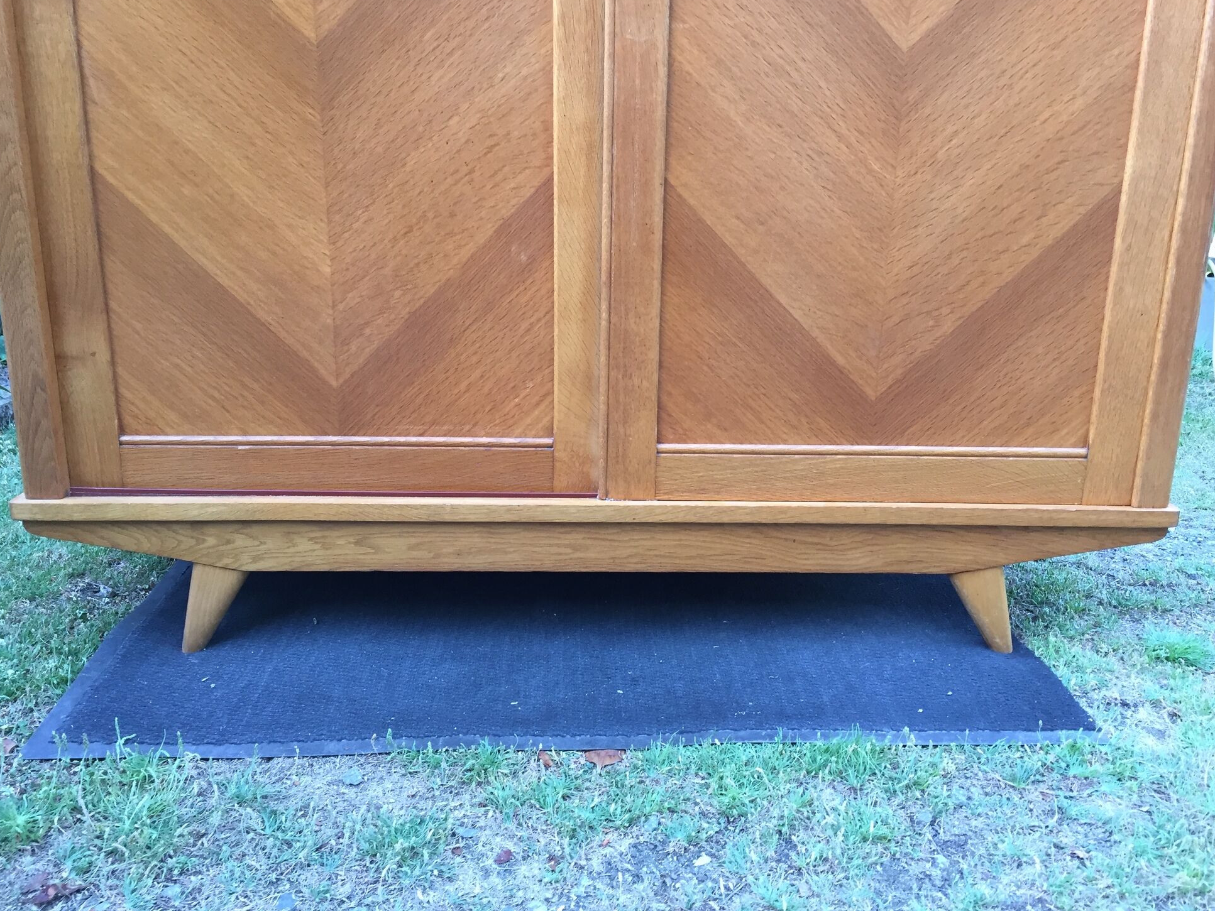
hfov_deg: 60.0
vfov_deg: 46.8
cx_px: 599
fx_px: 1053
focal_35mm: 30
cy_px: 442
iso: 80
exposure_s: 1/33
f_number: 2.2
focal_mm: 4.15
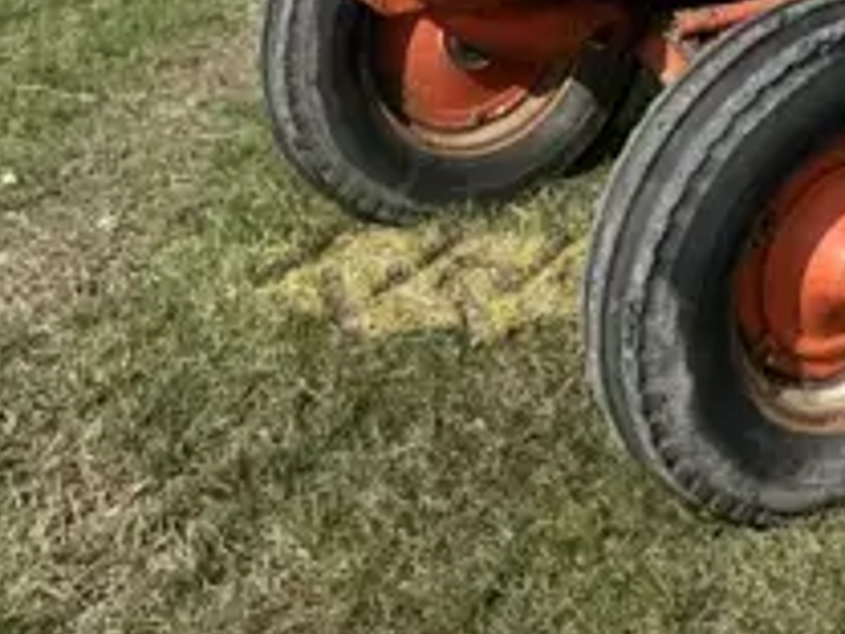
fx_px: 1953
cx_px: 955
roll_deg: -0.7
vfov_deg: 16.8
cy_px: -305
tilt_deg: -12.7
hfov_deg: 22.8
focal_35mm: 80
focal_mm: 5.7
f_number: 1.5
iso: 50
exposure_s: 1/4831
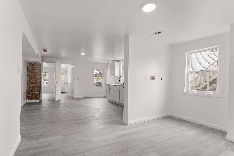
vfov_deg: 73.6
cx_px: 107
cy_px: 83
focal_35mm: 16
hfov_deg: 96.5
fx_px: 104
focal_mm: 14
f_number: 8
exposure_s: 1/3
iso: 100
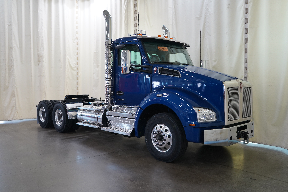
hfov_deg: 63.7
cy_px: 96
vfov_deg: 45.0
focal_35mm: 29
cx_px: 144
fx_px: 232
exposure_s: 1/160
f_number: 4
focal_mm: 29
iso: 1250
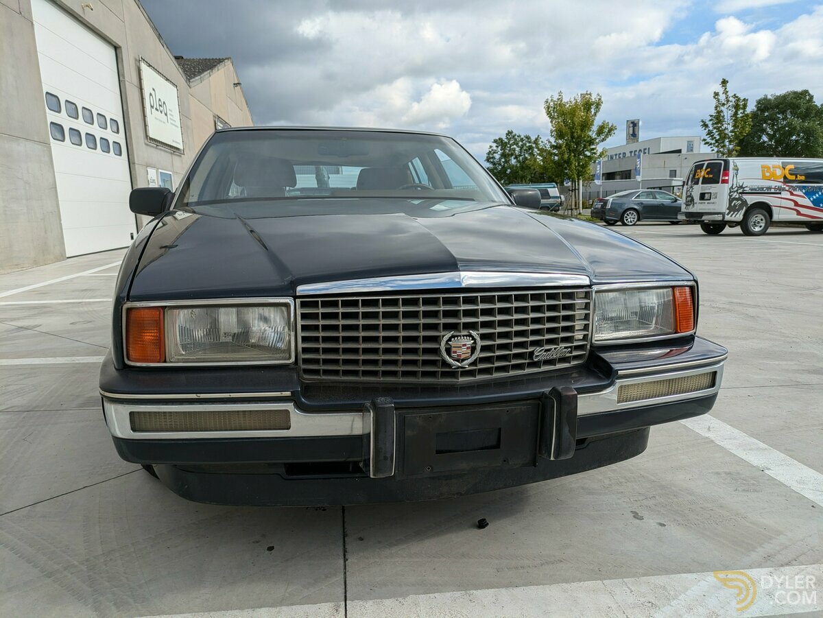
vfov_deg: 54.9
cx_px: 412
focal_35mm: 25
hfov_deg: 69.4
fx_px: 595
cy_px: 309
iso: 42
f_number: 1.89
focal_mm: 5.43
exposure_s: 1/1692
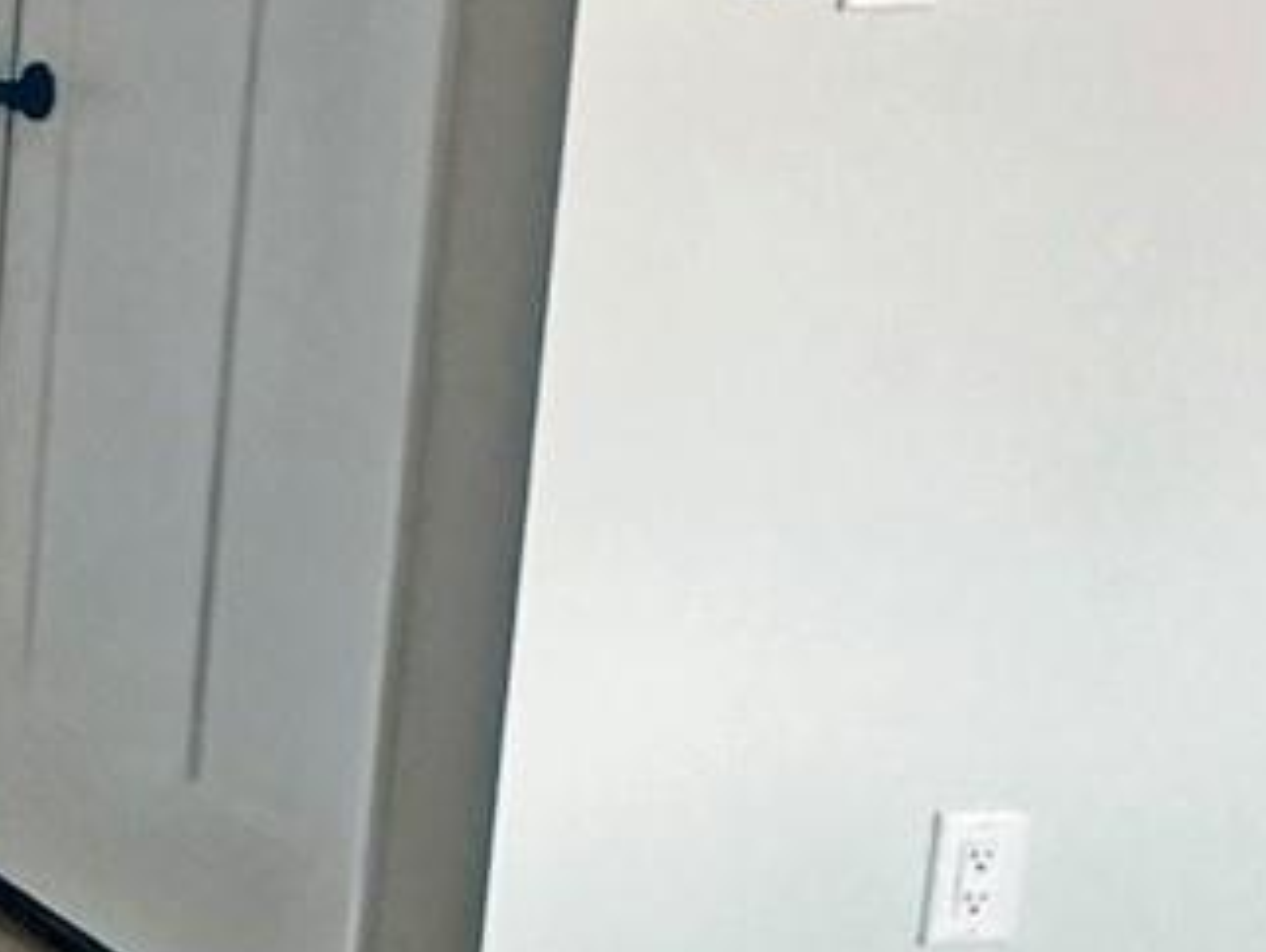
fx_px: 3257
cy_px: 334
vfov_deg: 16.6
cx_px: -1738
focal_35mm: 89
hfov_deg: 14.6
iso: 320
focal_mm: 2.22
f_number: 2.2
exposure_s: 1/61
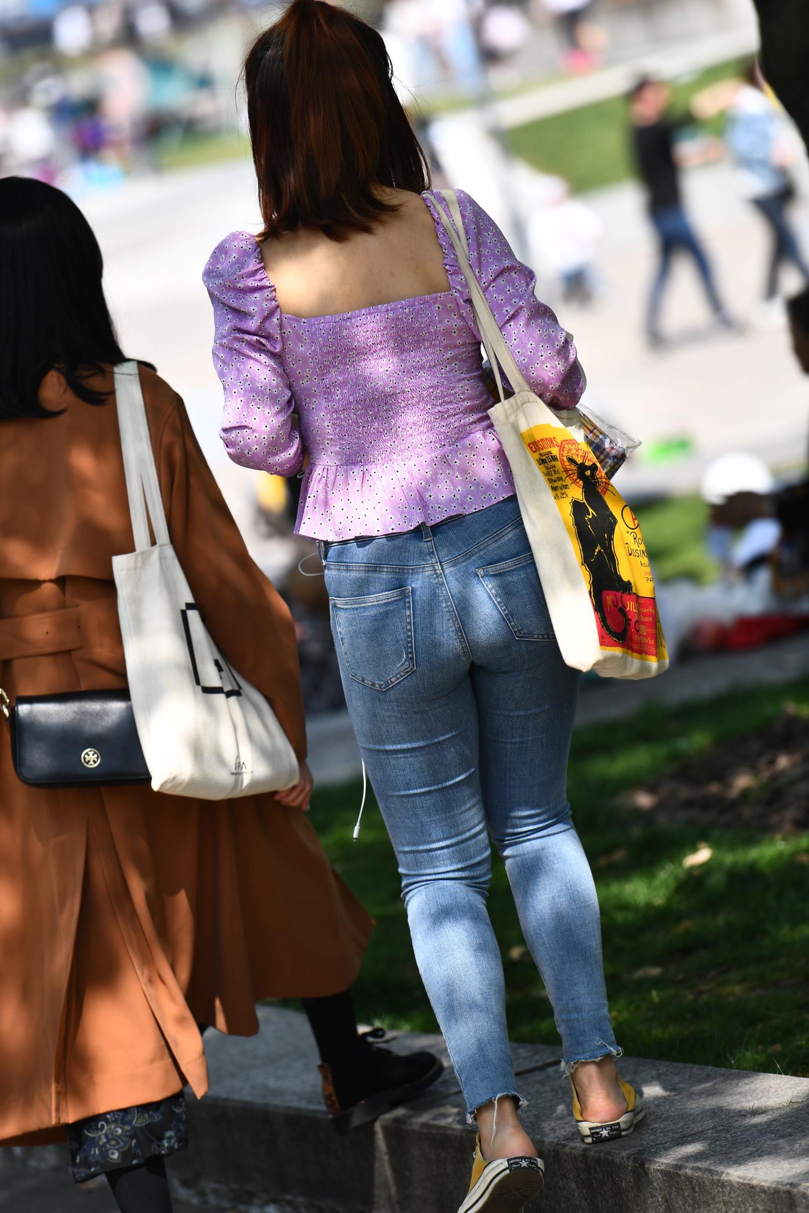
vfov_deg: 11.1
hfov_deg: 7.4
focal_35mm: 185
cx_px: 404
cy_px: 606
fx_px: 6235
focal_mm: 185
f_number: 3.5
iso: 250
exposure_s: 1/1600
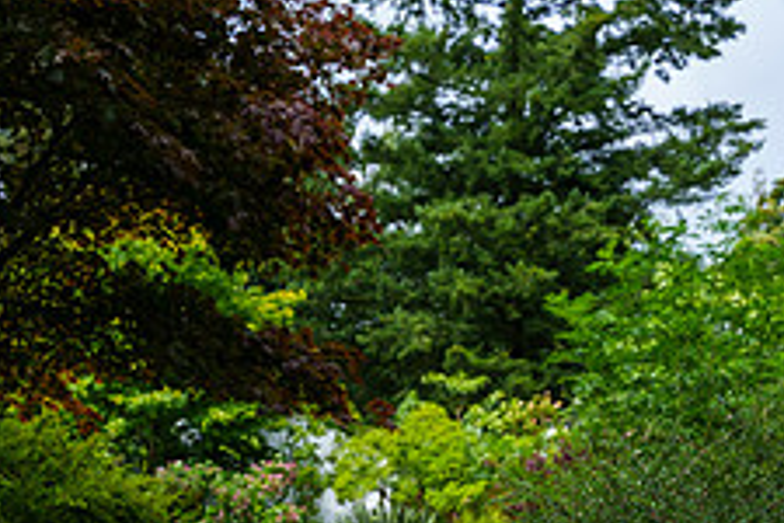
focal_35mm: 76
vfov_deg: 16.5
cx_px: 282
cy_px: 767
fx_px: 1655
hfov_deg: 26.5
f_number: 5
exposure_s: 1/800
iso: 200
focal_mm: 38
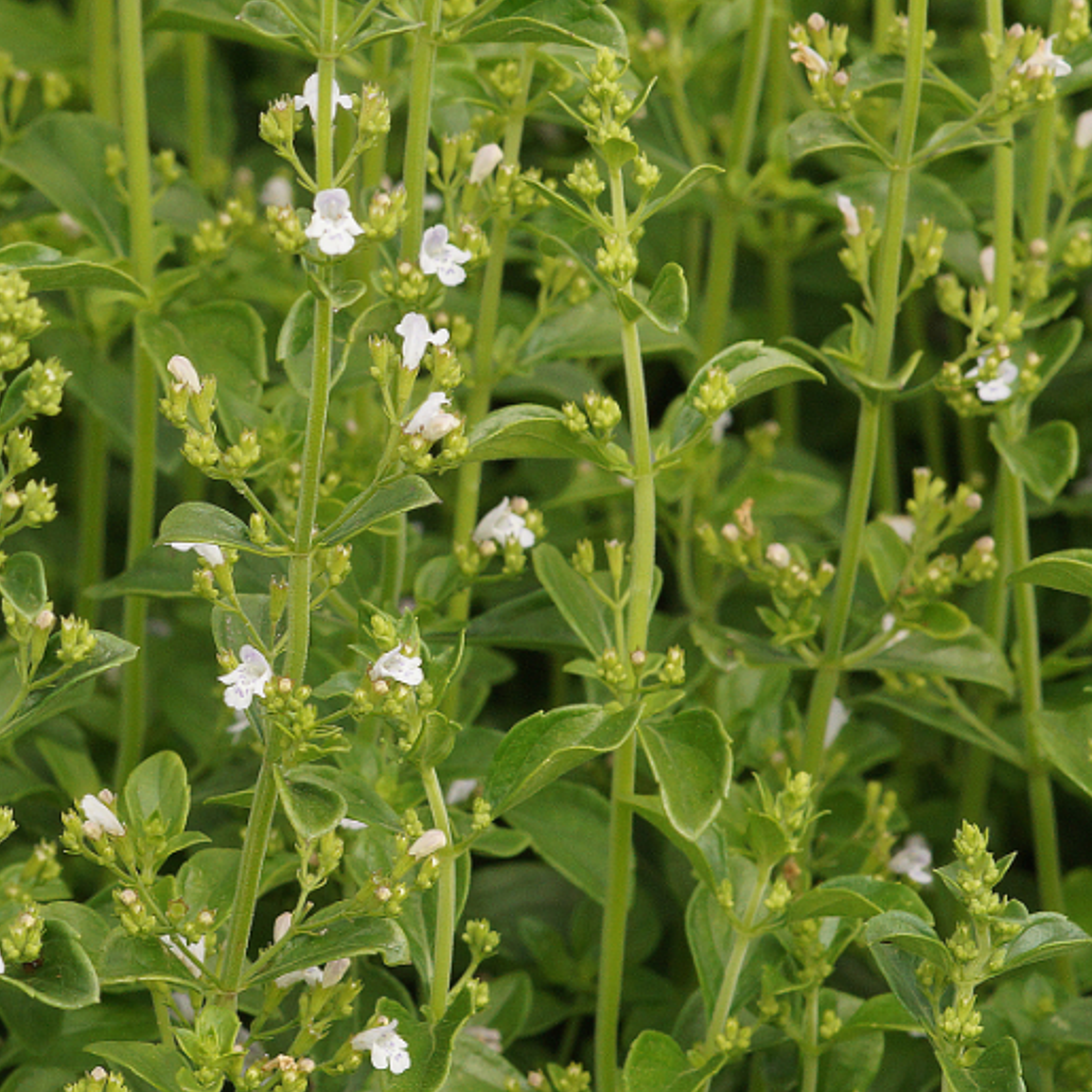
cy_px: 403
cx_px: 216
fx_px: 10600
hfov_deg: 5.9
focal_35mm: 297
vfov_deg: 5.9
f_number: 11
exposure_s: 1/160
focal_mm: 100
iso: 400
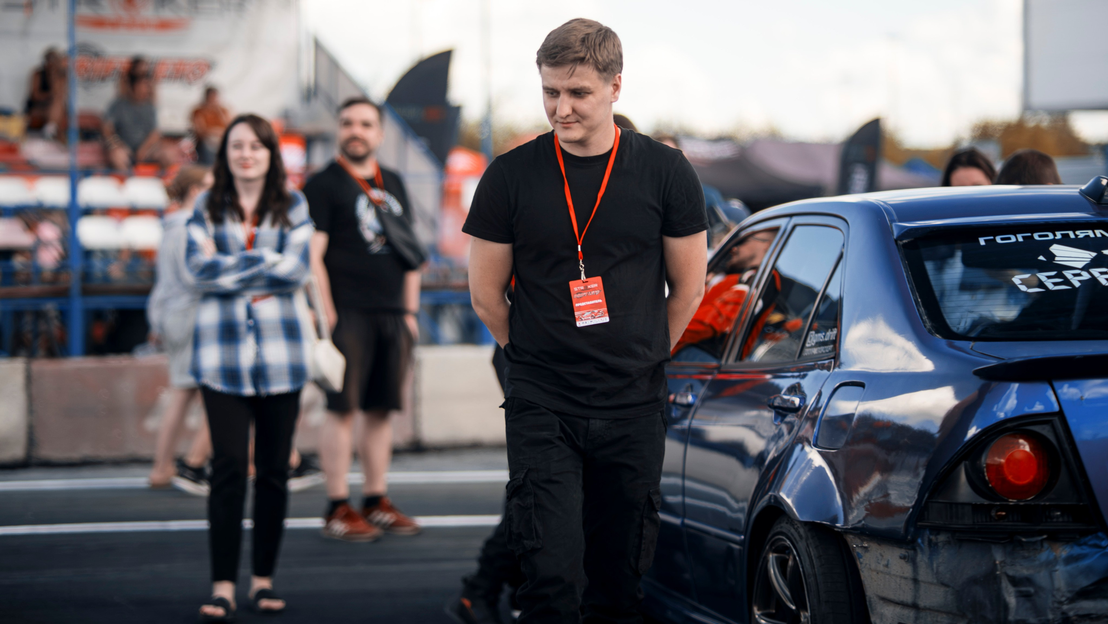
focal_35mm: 89
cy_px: 267
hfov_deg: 23.9
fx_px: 2616
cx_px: 554
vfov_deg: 13.6
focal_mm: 85
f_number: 1.8
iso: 250
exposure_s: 1/160
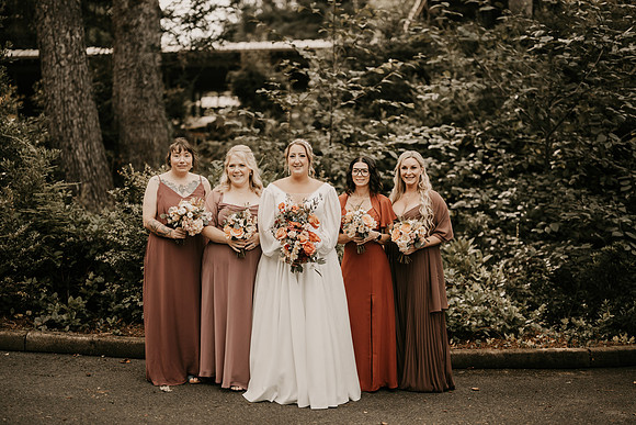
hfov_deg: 39.6
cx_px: 318
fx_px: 883
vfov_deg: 27.0
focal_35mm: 50
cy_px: 212
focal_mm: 50
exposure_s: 1/6400
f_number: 1.2
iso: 250
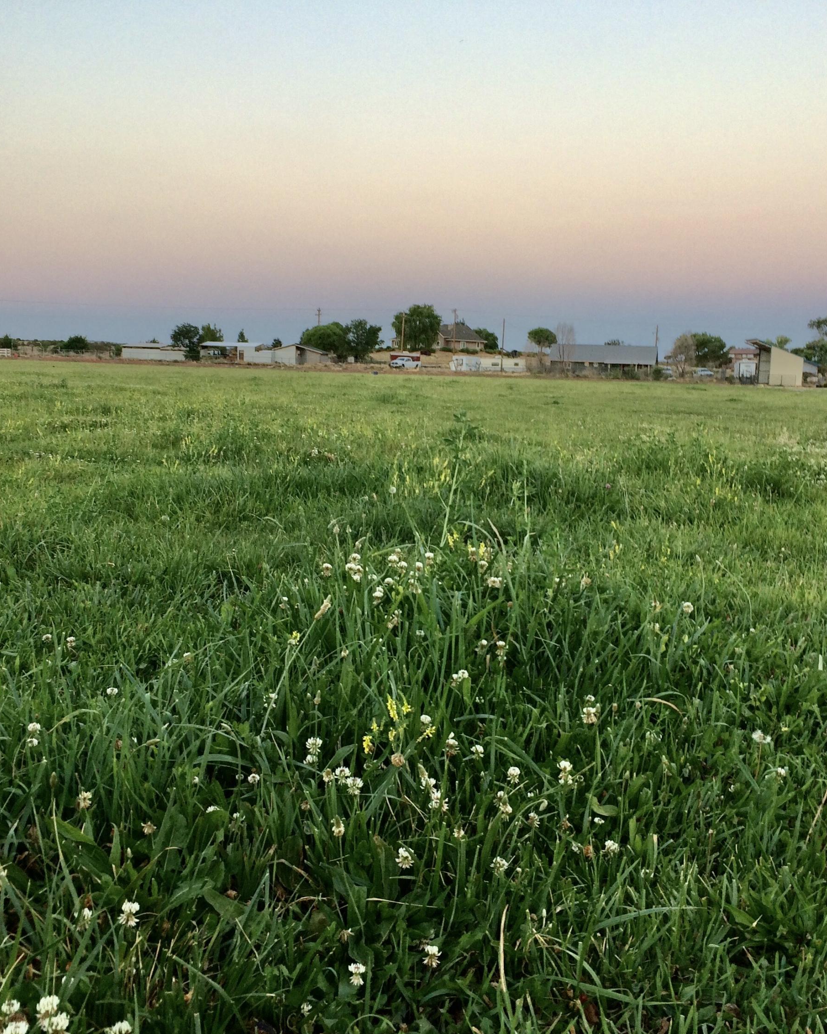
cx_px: 425
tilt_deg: -8.5
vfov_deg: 47.9
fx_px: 1163
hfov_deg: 39.2
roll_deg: -1.3
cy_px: 520
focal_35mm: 38
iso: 50
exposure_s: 1/30
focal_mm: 4.15
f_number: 2.2
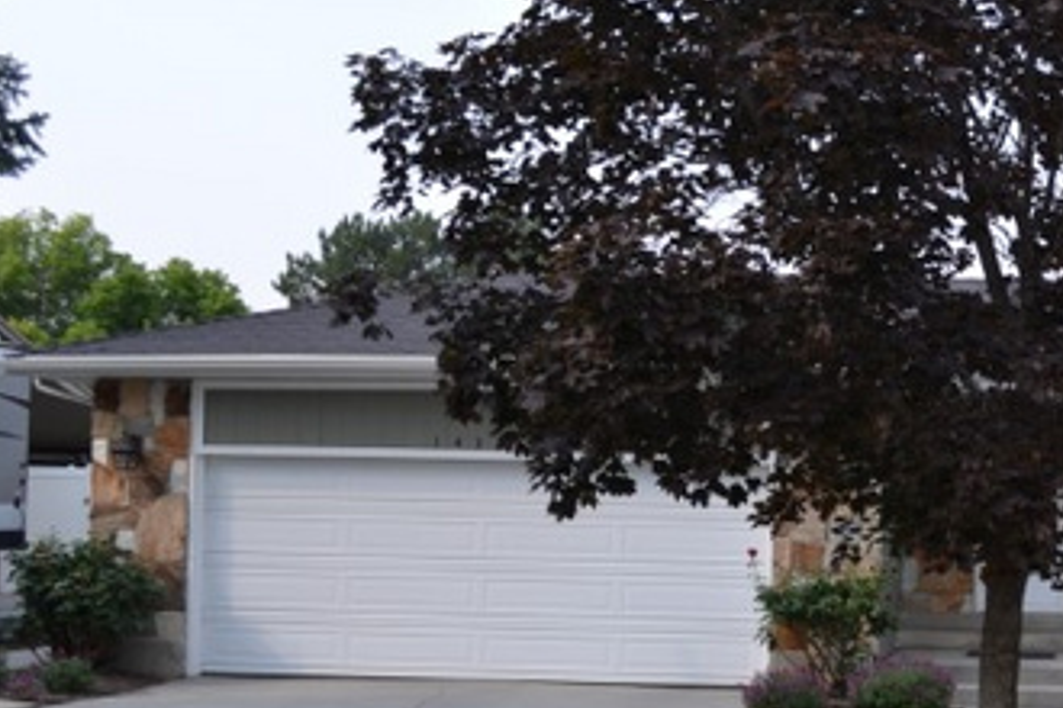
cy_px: 455
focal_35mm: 64
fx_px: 1890
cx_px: 1018
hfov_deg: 29.7
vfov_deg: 21.2
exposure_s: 1/160
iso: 100
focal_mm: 22
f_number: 6.3
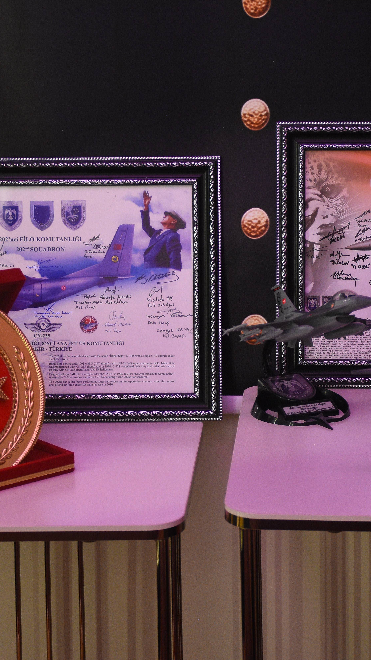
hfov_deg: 13.4
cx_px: 246
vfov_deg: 23.7
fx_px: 1574
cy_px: 330
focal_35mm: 90
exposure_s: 1/30
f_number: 4.2
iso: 1600
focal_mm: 38
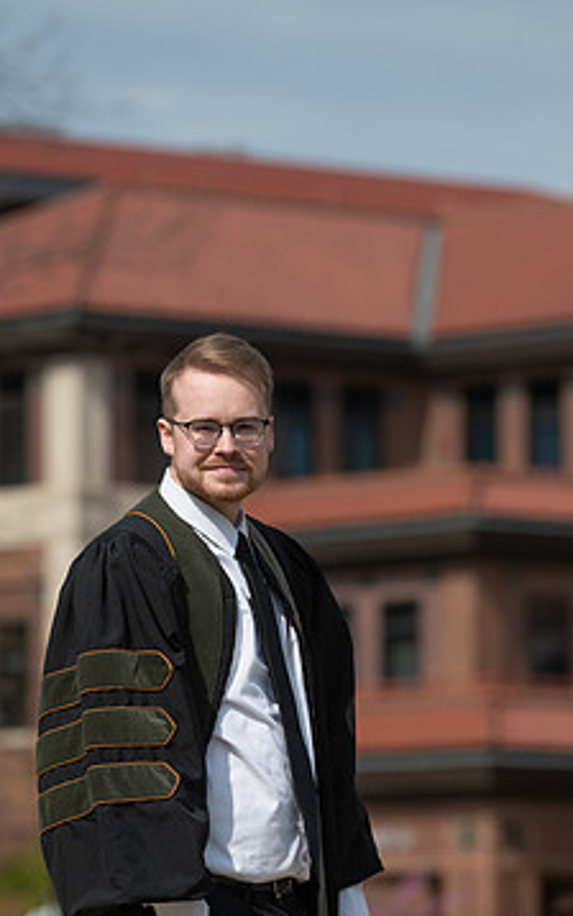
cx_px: 247
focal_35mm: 256
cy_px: 563
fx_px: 6391
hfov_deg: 5.1
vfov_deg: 8.2
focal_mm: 200
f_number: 4.5
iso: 125
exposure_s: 1/800
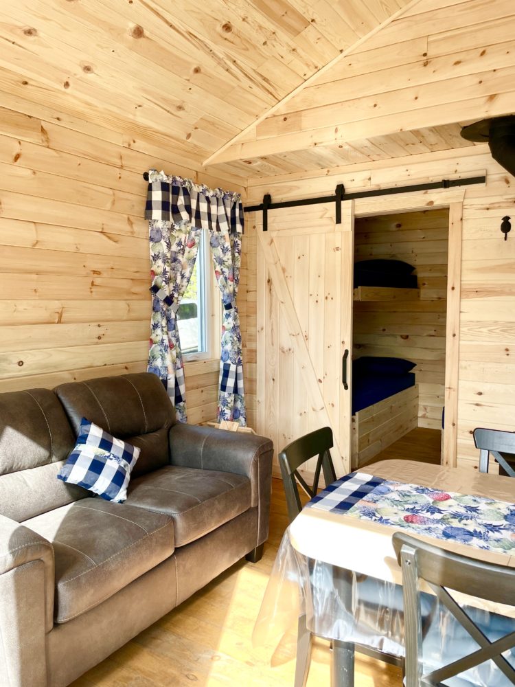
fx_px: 516
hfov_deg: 53.1
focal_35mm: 26
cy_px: 344
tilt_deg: -1.7
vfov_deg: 67.3
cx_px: 258
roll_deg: +1.5
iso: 32
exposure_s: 1/152
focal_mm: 4.2
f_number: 1.6
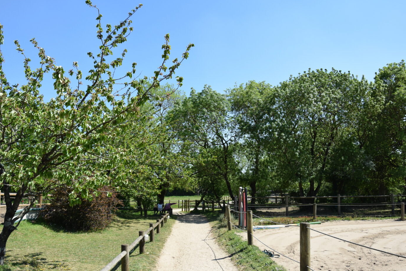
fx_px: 338
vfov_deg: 43.6
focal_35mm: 30
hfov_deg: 61.9
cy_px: 135
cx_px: 199
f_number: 5.6
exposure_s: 1/1600
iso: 400
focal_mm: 18
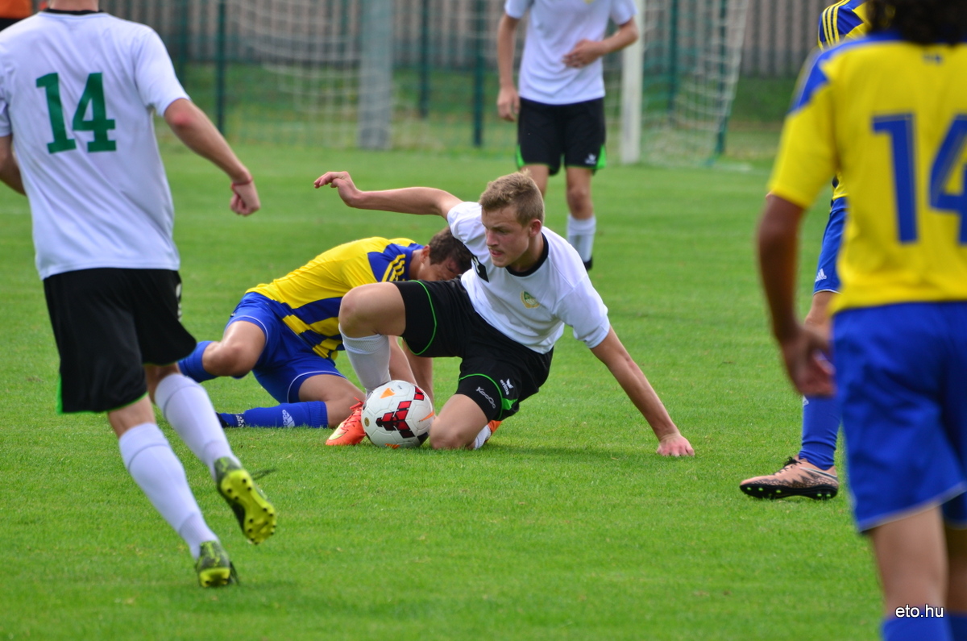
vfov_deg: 3.0
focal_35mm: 450
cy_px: 320
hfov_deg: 4.6
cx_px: 484
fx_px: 12063
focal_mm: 300
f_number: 5.6
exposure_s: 1/500
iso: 250
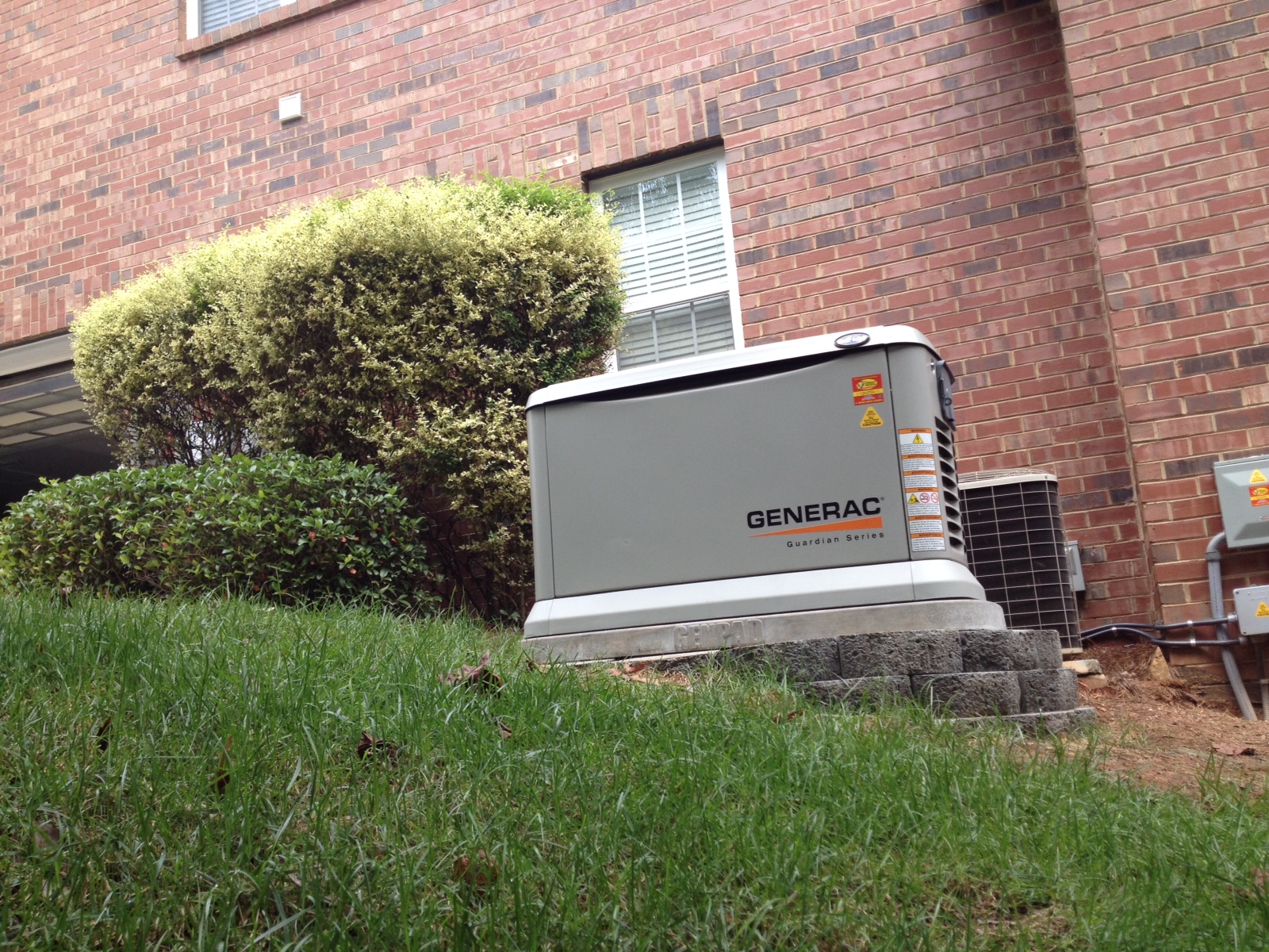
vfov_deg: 40.7
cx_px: 634
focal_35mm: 35
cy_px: 476
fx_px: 1283
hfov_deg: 52.6
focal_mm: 4.28
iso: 50
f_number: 2.4
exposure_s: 1/265
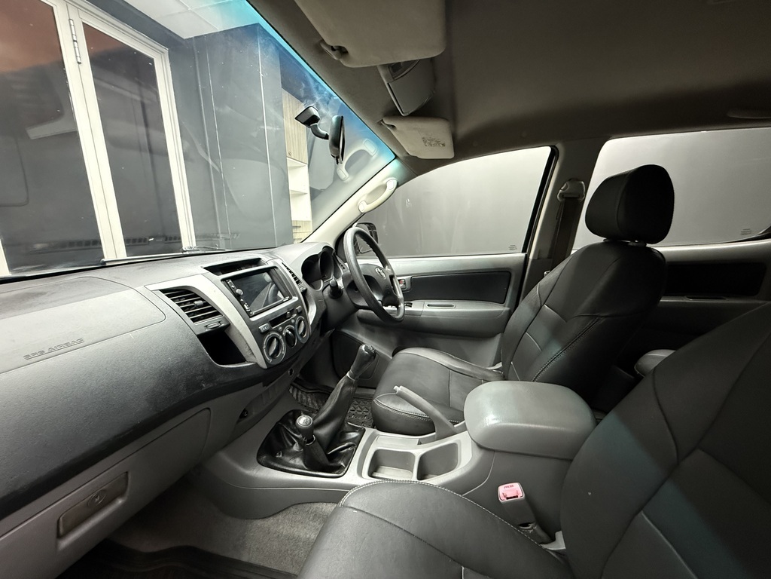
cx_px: 386
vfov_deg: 85.7
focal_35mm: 14
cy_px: 290
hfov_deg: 102.1
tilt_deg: -11.5
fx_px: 312
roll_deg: +1.2
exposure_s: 1/33
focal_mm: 2.22
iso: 1000
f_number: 2.2
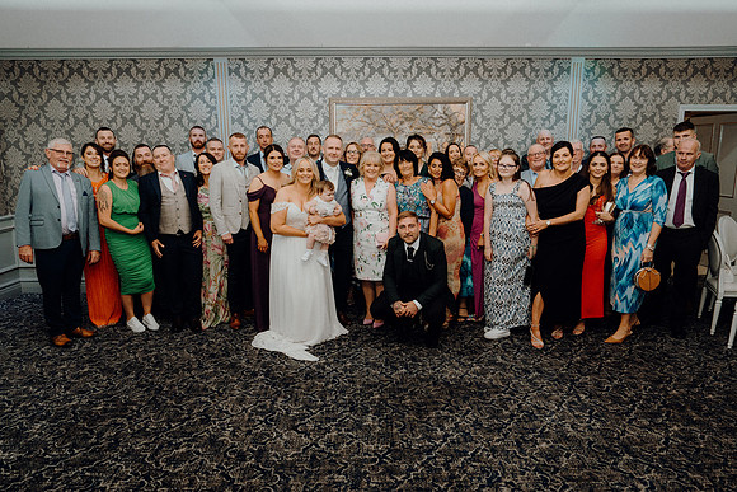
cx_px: 368
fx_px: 491
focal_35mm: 24
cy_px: 246
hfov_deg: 73.7
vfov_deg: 53.2
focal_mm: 24
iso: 2500
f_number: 5
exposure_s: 1/160
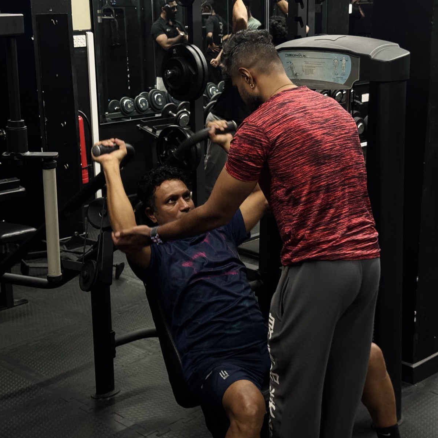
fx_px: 816
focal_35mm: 57
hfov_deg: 30.0
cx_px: 232
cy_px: 220
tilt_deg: -15.6
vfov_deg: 30.0
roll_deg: +1.0
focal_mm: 6.76
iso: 400
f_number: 1.78
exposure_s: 1/40
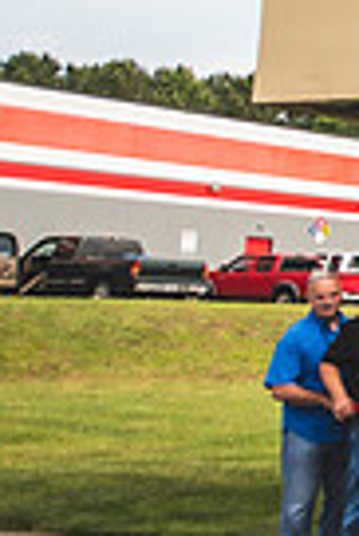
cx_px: 1074
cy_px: 128
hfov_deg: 9.9
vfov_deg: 19.5
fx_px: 1552
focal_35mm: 104
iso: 100
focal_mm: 24
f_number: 2.8
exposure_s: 1/800
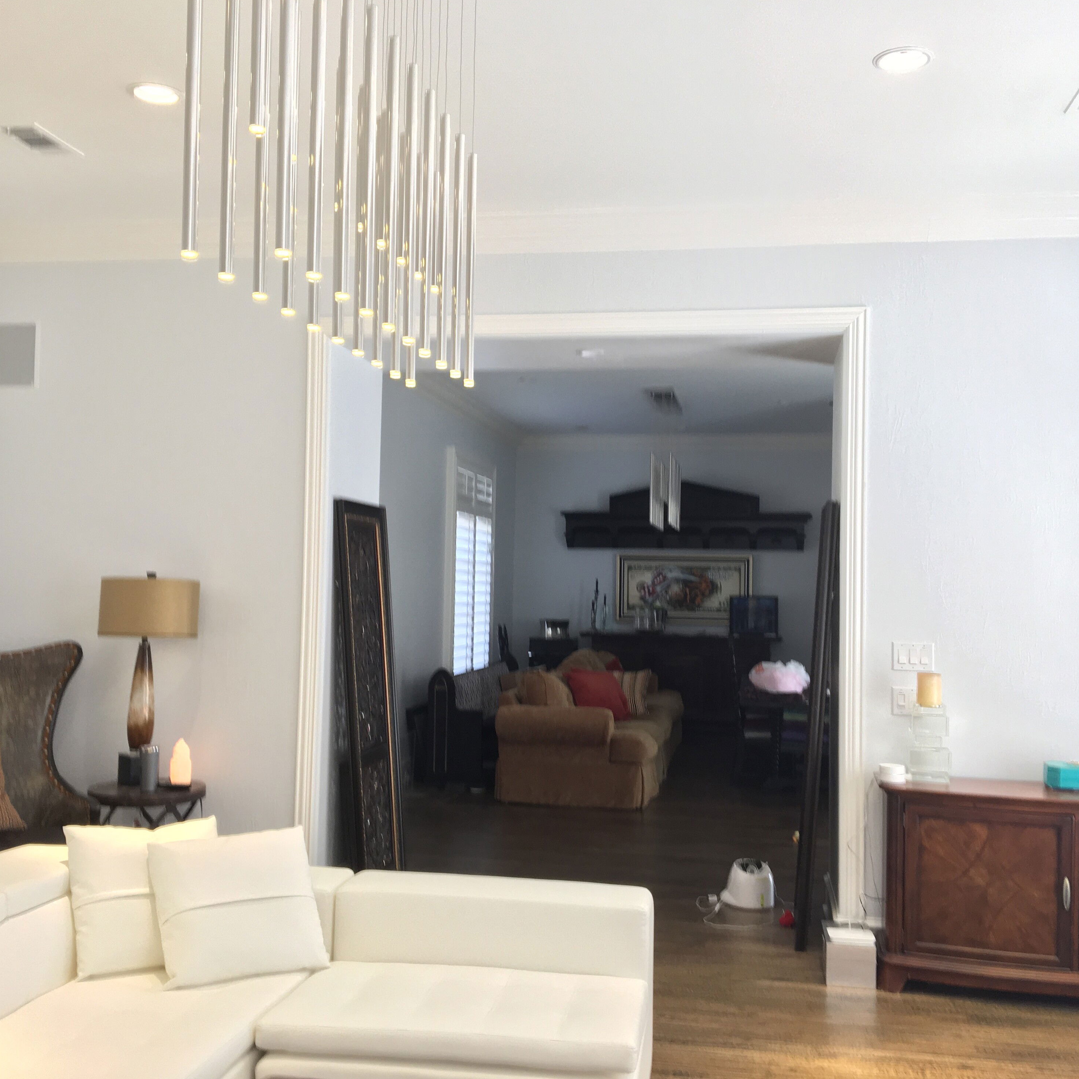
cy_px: 536
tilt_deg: +3.3
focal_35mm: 35
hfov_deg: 47.2
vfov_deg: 47.2
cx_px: 558
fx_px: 1234
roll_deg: -0.4
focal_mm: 4.15
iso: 40
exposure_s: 1/30
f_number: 2.2
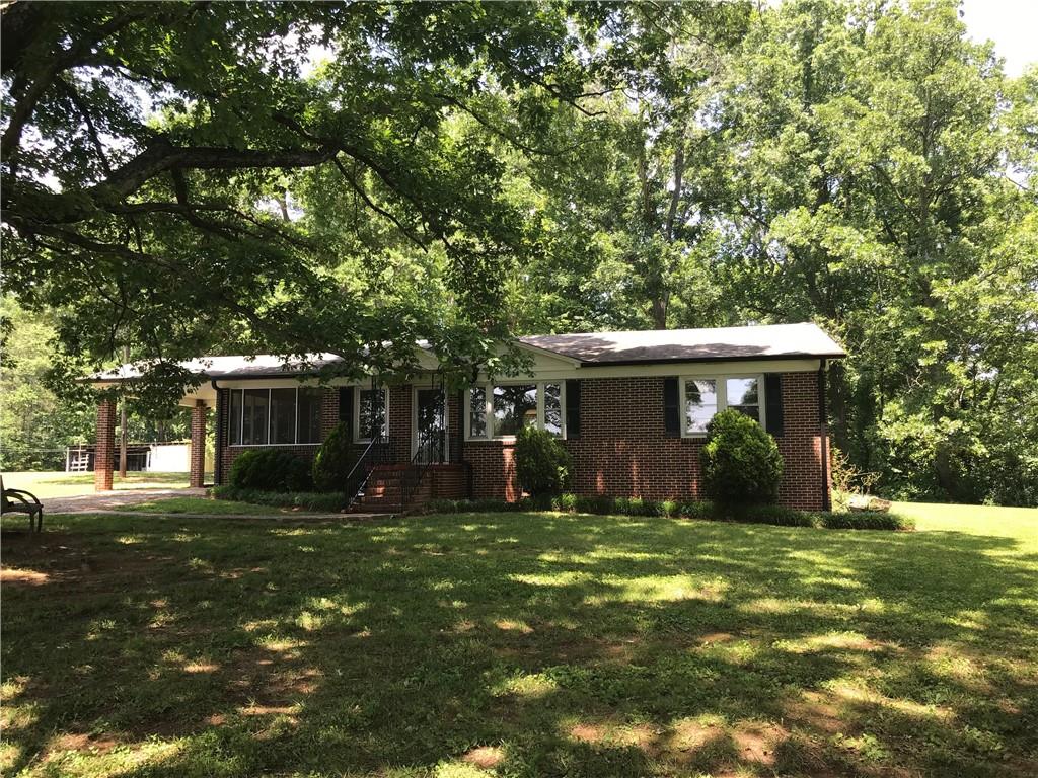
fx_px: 840
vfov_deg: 49.7
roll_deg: +0.4
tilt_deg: +6.1
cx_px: 519
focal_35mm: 28
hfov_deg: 63.4
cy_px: 389
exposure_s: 1/227
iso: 20
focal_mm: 3.99
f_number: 1.8
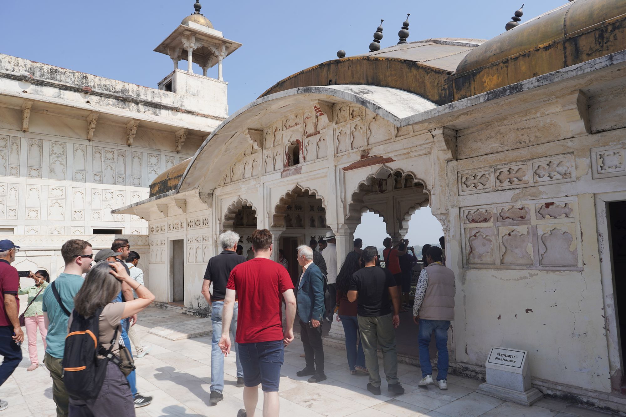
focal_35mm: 24
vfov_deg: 53.1
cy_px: 208
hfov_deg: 73.7
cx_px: 313
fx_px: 417
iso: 100
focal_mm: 24
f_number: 16
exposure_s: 1/100
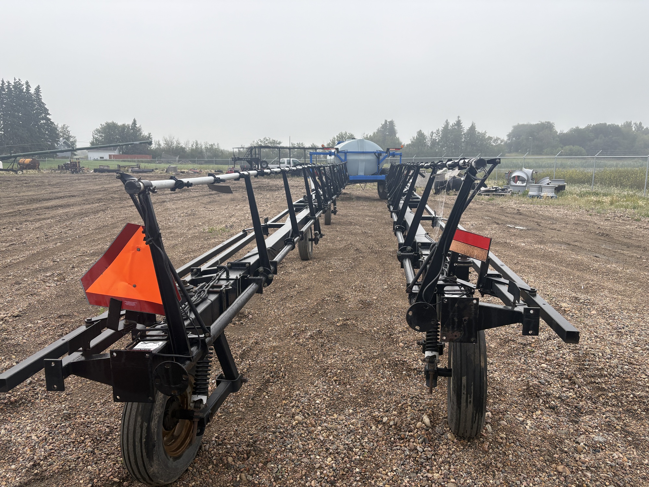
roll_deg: +1.2
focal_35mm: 26
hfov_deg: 67.3
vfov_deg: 53.1
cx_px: 324
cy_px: 244
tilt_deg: -9.2
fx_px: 487
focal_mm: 5.96
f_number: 1.6
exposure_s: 1/764
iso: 50
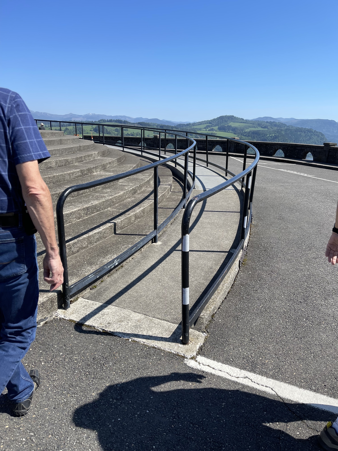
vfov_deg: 67.3
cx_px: 169
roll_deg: -1.2
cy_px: 226
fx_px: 338
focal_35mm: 26
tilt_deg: -16.3
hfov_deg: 53.1
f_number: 1.6
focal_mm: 5.1
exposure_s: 1/2924
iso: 32
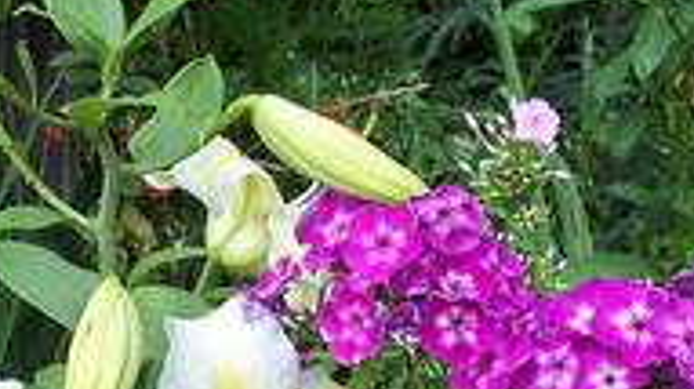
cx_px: 116
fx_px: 1802
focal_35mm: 98
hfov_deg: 21.5
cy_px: 436
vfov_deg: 12.1
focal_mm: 8
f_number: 3.4
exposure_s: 1/125
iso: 100
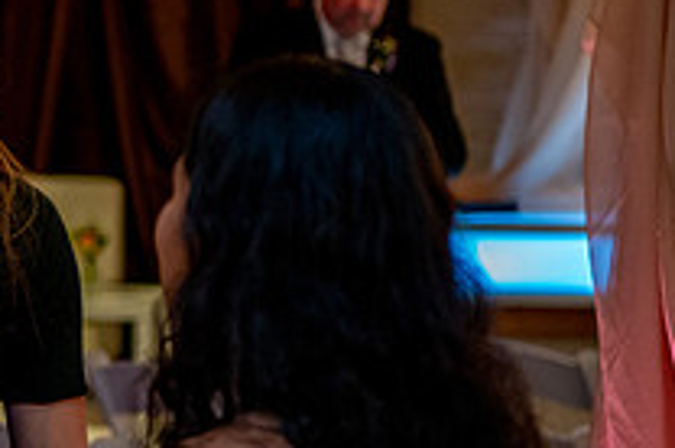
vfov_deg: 7.9
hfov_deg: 11.7
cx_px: -94
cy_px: 192
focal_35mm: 173
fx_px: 3239
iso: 2500
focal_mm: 58
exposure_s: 1/160
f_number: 2.8
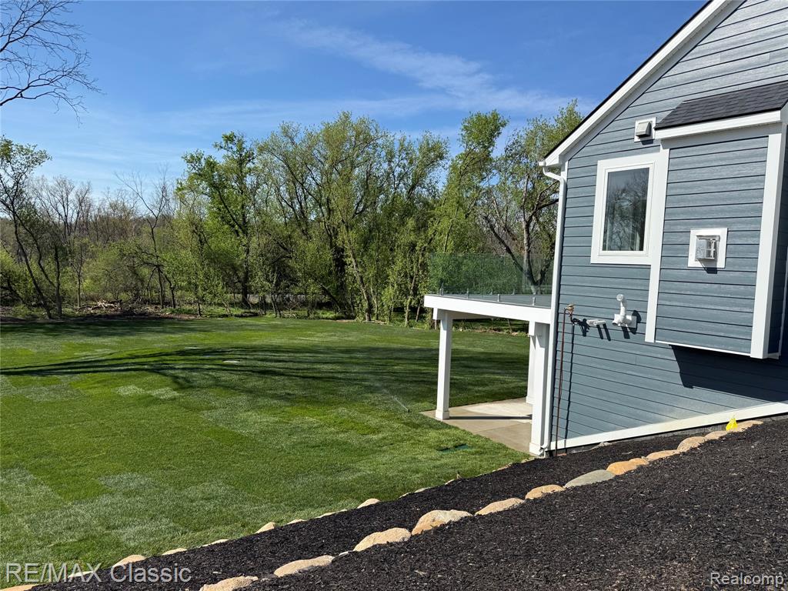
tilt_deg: -3.5
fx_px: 546
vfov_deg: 56.8
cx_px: 394
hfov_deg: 71.6
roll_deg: -2.4
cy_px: 296
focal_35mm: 24
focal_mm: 6.76
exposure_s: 1/4673
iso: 80
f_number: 1.78
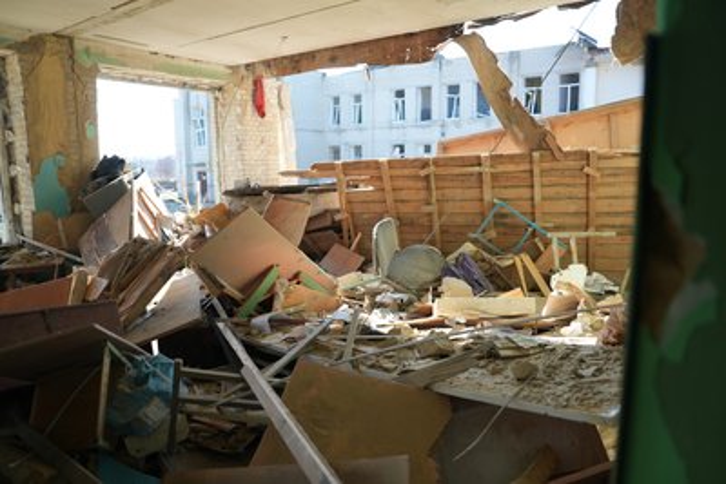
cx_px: 363
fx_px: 484
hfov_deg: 73.7
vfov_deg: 53.2
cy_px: 242
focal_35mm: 24
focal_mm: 24
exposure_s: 1/60
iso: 250
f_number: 2.8
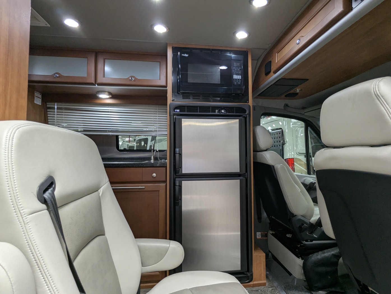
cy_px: 147
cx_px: 196
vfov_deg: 78.2
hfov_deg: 94.4
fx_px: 181
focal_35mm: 16
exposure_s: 1/70.5
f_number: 2.2
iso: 207
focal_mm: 2.35
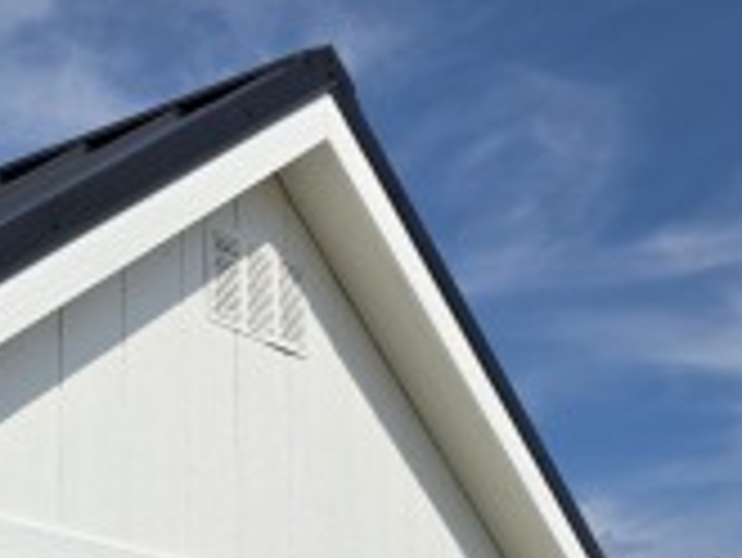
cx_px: -216
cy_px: 950
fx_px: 1909
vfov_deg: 14.8
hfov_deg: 20.2
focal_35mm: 89
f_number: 1.7
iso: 64
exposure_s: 1/7944
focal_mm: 6.3
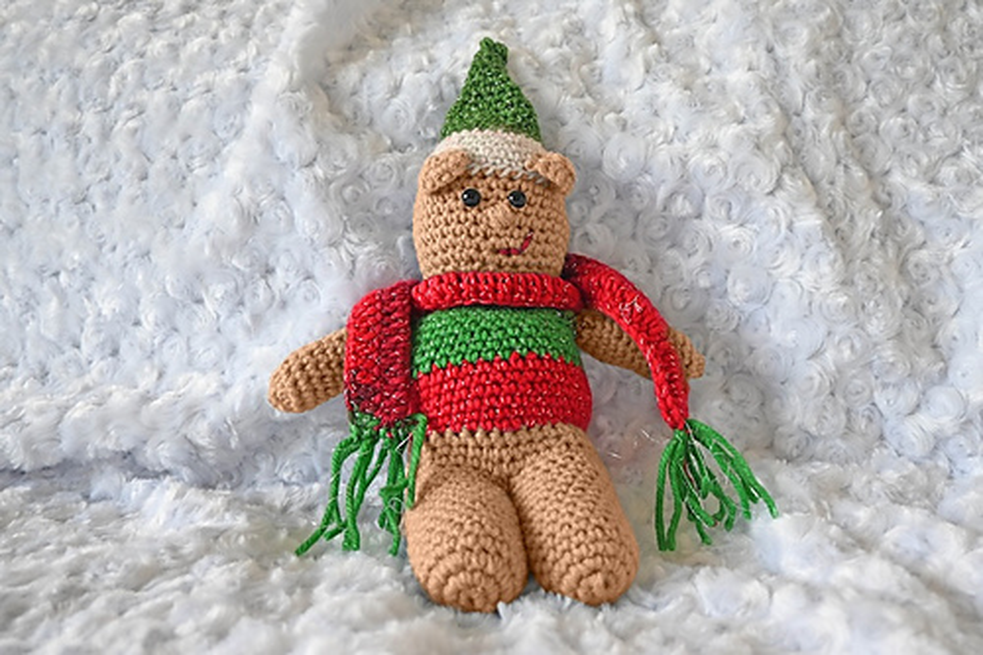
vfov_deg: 53.1
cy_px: 328
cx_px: 492
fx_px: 655
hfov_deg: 73.8
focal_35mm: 24
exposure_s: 1/25
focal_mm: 16
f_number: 3.5
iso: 280
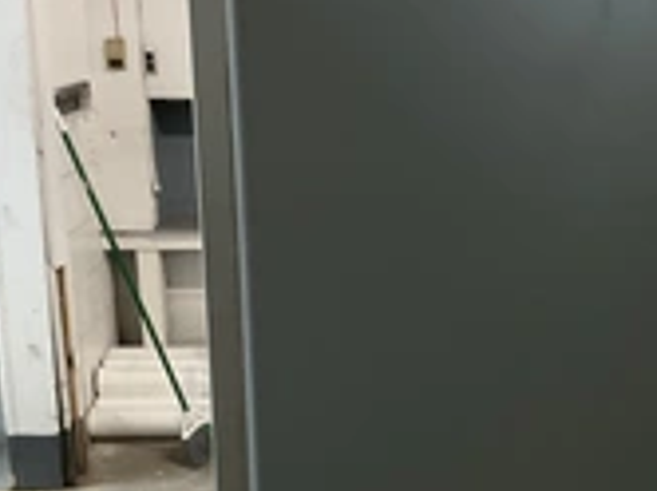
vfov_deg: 20.6
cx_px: 483
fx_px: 1327
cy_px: 424
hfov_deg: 27.5
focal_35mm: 70
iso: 200
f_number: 1.8
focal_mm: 3
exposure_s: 1/40
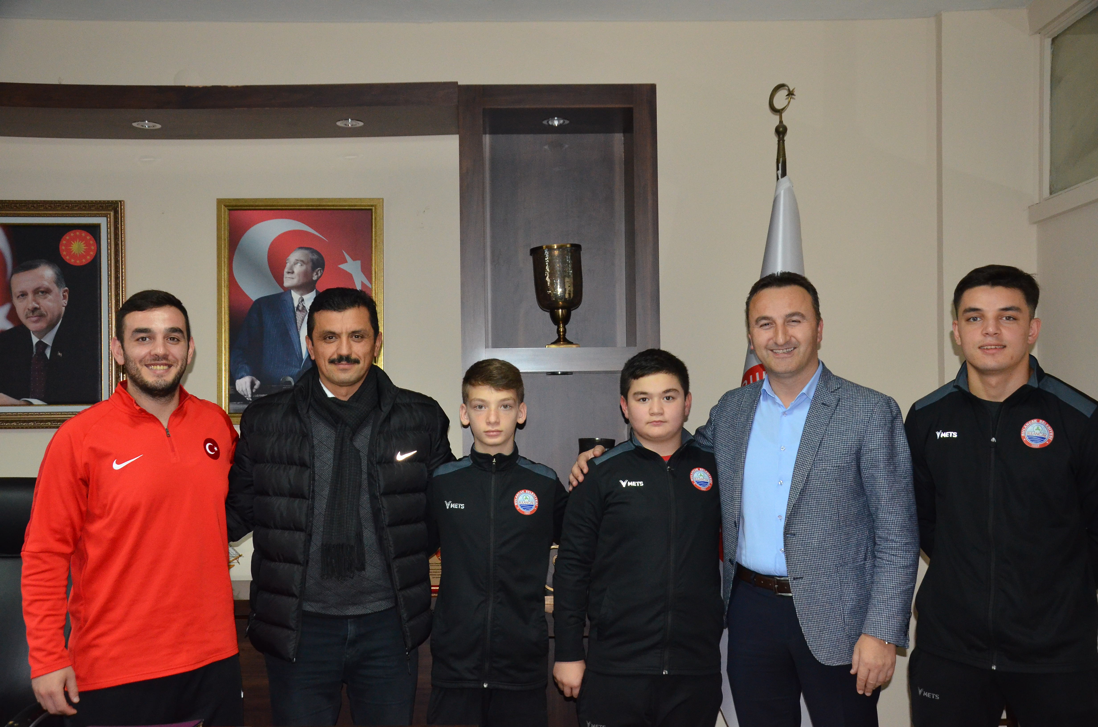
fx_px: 1141
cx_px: 549
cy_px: 364
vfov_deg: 35.3
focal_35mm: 38
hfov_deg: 51.4
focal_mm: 25
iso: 2000
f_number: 5
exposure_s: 1/80
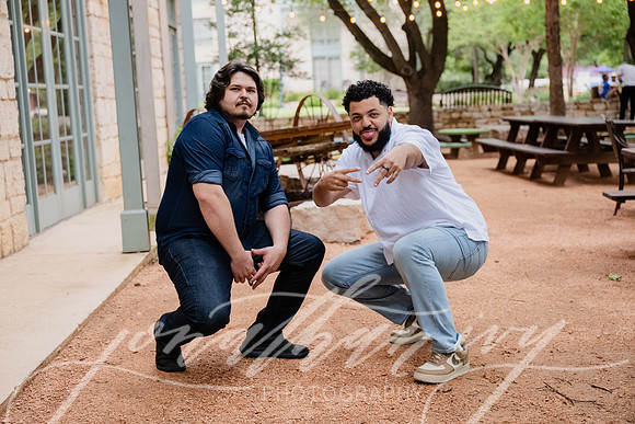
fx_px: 970
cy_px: 212
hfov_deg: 36.2
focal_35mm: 55
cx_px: 318
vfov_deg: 24.6
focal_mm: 55
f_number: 3.5
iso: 3200
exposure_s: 1/160
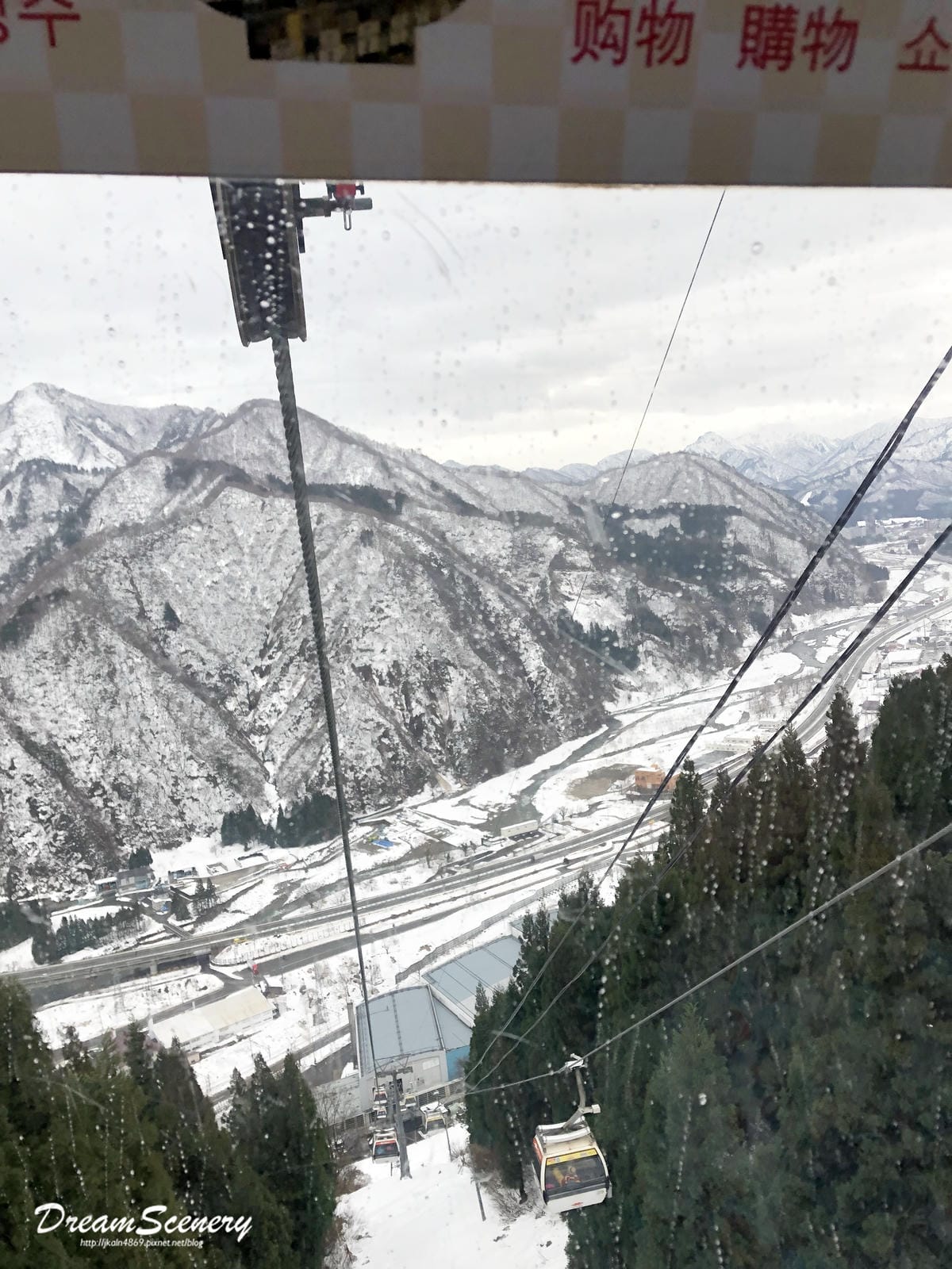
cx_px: 476
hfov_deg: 49.7
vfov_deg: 63.4
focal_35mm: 28
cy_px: 634
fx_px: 1027
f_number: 1.8
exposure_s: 1/212
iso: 20
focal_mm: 3.99
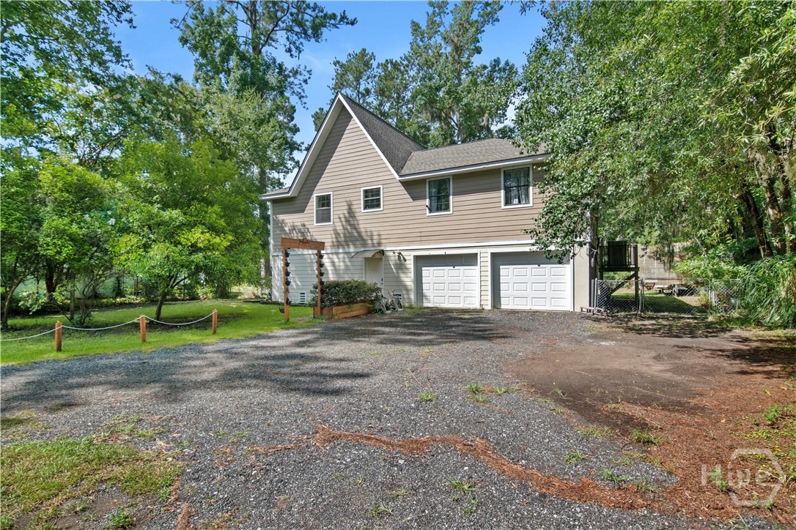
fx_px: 365
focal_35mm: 16
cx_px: 398
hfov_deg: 95.0
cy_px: 265
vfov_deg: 72.1
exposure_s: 1/20
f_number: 7.1
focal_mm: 11
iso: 250
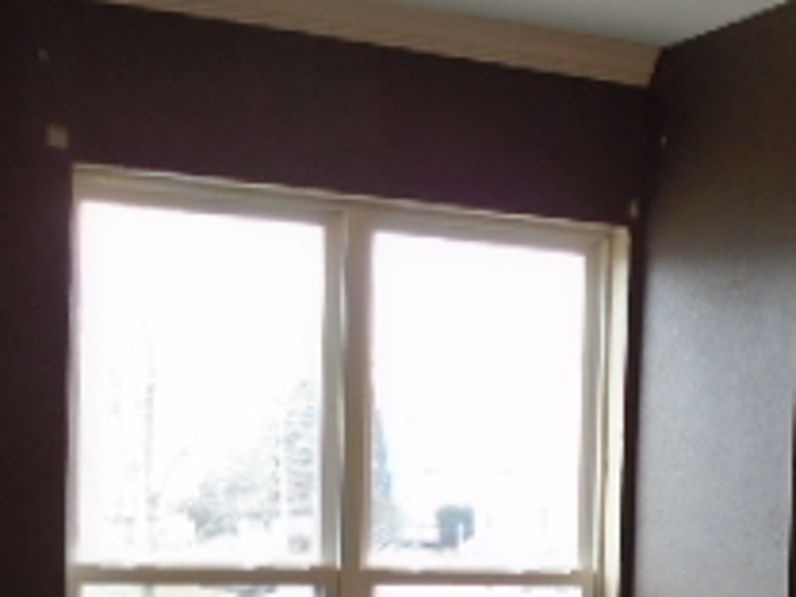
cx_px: 693
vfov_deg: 17.9
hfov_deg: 23.8
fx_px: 1840
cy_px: 620
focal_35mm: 80
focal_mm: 4.6
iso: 160
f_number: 3.2
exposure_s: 1/30
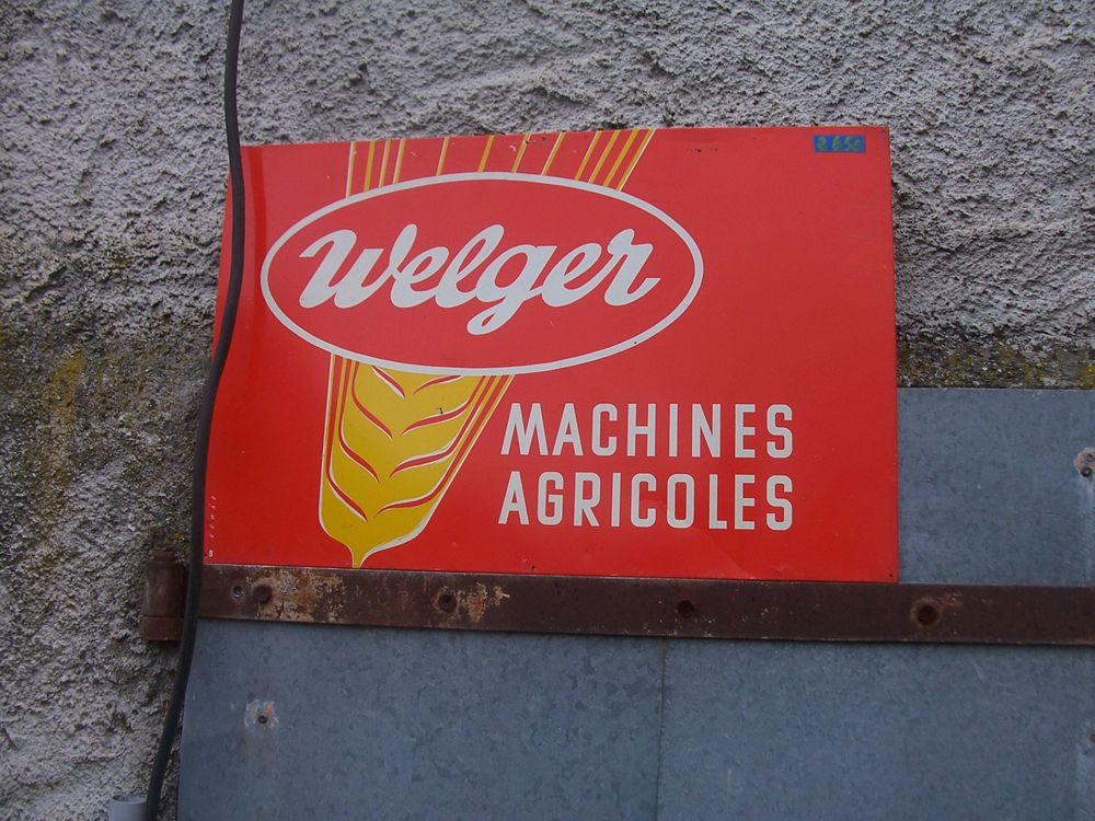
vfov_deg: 40.7
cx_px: 548
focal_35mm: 35
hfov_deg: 52.6
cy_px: 410
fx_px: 1107
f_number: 2.8
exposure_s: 1/90
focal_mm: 6
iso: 80
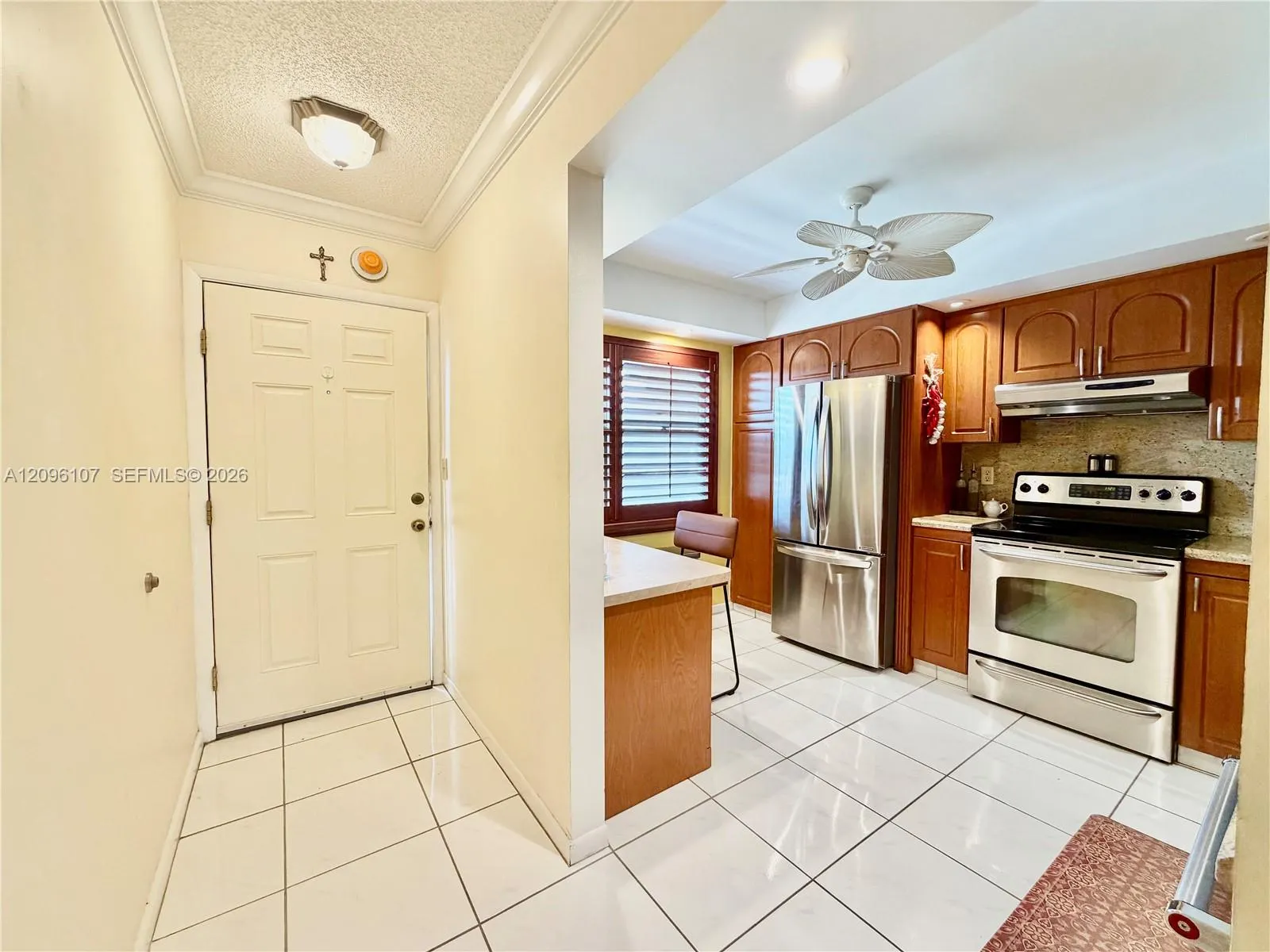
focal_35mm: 14
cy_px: 476
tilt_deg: -2.8
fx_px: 514
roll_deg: +0.5
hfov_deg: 102.1
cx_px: 635
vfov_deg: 85.7
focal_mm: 2.22
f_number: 2.2
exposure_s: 1/120
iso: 250
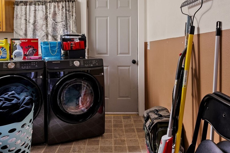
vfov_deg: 42.8
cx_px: 109
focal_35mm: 30
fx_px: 192
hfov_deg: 61.8
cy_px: 48
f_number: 9
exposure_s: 1.6
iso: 400
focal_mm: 14.5
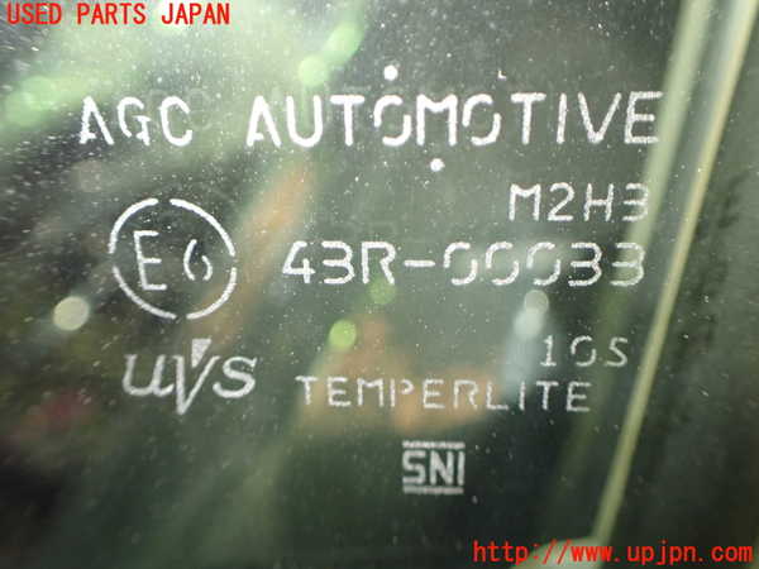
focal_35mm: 30
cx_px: 380
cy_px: 284
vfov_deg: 46.8
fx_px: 658
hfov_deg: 60.0
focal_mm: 5.4
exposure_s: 1/30
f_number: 2.3
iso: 800
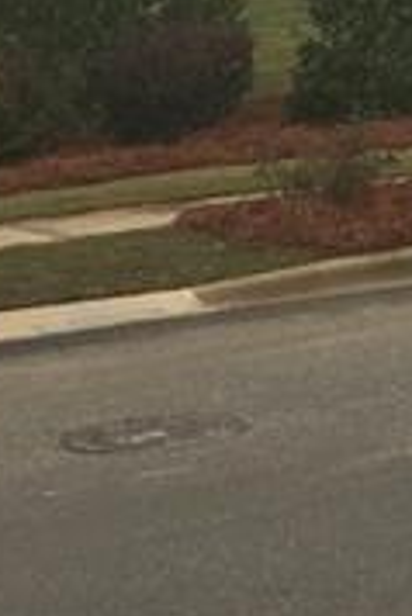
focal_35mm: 130
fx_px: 2227
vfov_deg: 14.6
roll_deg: -1.1
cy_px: -339
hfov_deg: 9.5
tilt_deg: +9.4
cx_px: 945
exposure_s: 1/351
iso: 25
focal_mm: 4.15
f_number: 2.2
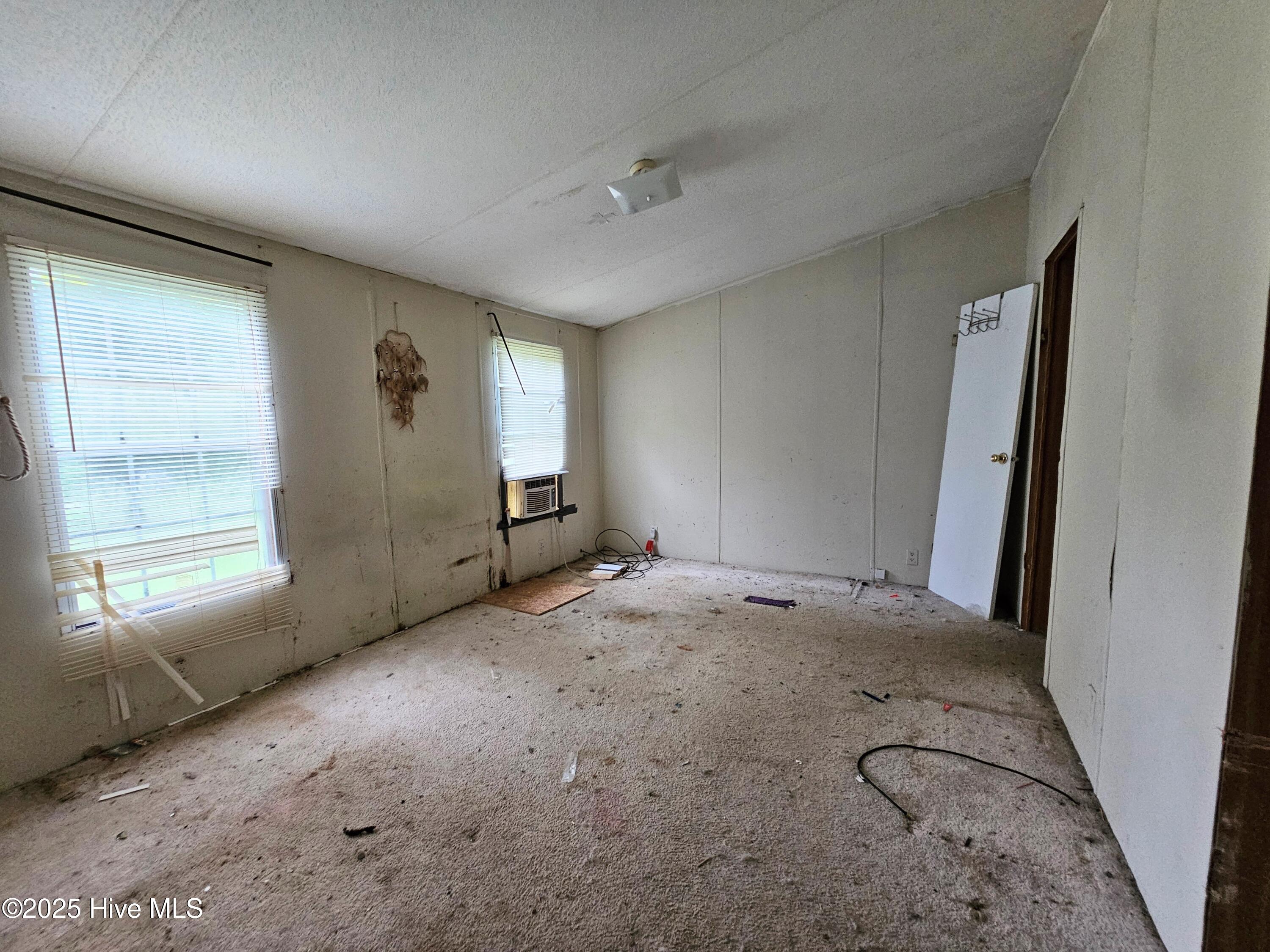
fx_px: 477
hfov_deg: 106.2
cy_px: 476
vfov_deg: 89.9
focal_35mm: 13
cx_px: 635
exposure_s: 1/77.4
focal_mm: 2.2
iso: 400
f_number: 2.2
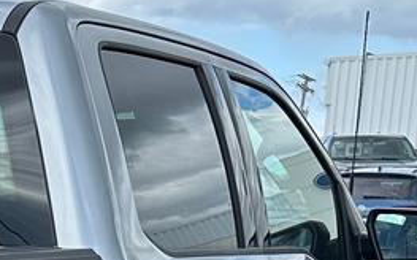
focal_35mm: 124
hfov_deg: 14.5
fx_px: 1408
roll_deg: -0.3
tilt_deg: -12.1
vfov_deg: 9.8
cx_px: -368
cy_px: 512
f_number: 1.78
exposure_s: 1/1357
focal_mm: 6.86
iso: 80
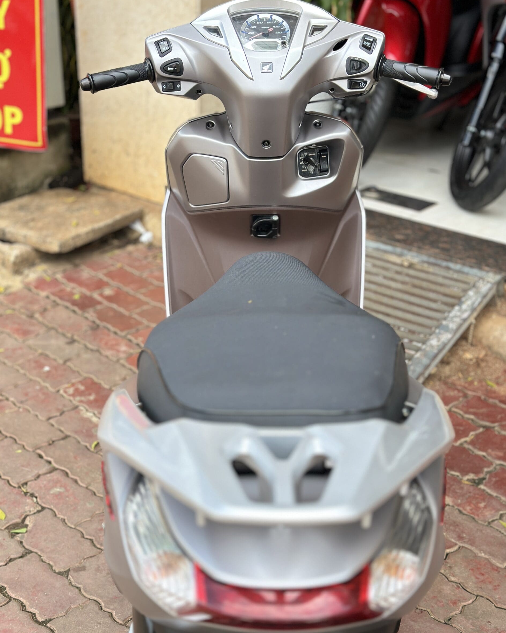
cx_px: 257
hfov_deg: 29.7
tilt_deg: -25.1
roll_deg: -2.8
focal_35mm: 51
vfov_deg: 36.7
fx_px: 955
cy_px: 324
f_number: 1.78
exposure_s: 1/1050
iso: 80
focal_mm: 6.86
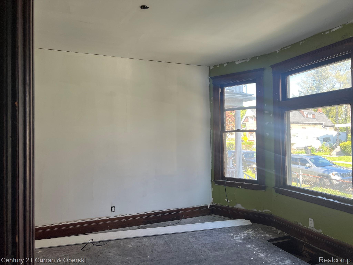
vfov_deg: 53.1
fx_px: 265
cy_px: 132
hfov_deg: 67.3
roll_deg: +0.3
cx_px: 176
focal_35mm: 26
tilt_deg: +1.2
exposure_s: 1/143
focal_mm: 5.7
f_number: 1.5
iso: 64
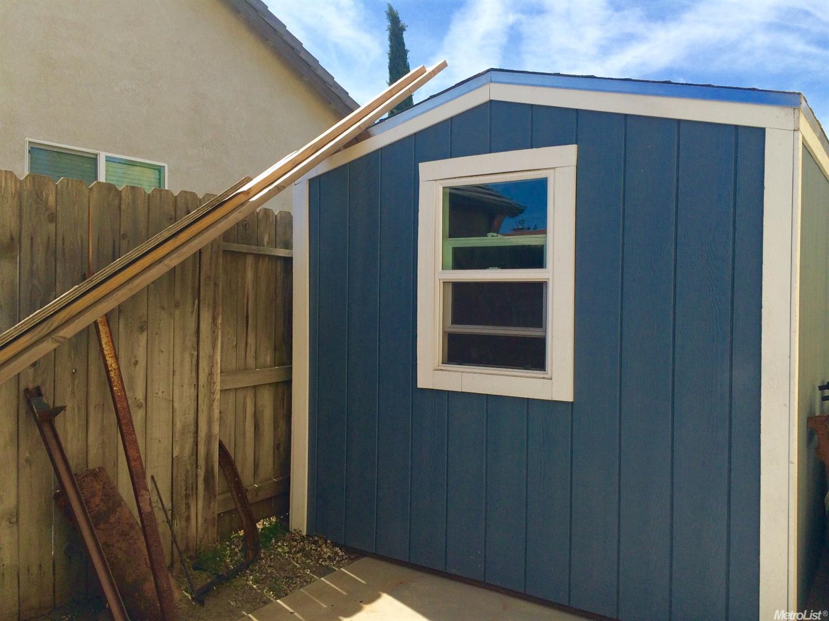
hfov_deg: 61.7
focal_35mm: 29
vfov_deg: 48.2
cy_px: 310
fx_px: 694
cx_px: 414
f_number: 2.2
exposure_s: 1/1580
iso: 32
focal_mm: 4.15
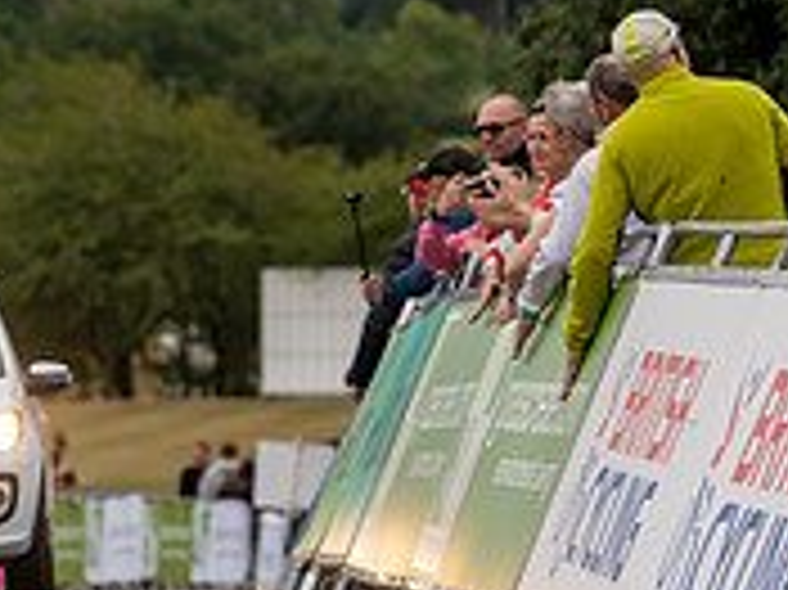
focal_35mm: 379
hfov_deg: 5.2
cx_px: -230
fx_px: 8622
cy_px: 268
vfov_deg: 3.9
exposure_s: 1/1000
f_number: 3.5
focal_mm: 119
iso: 500
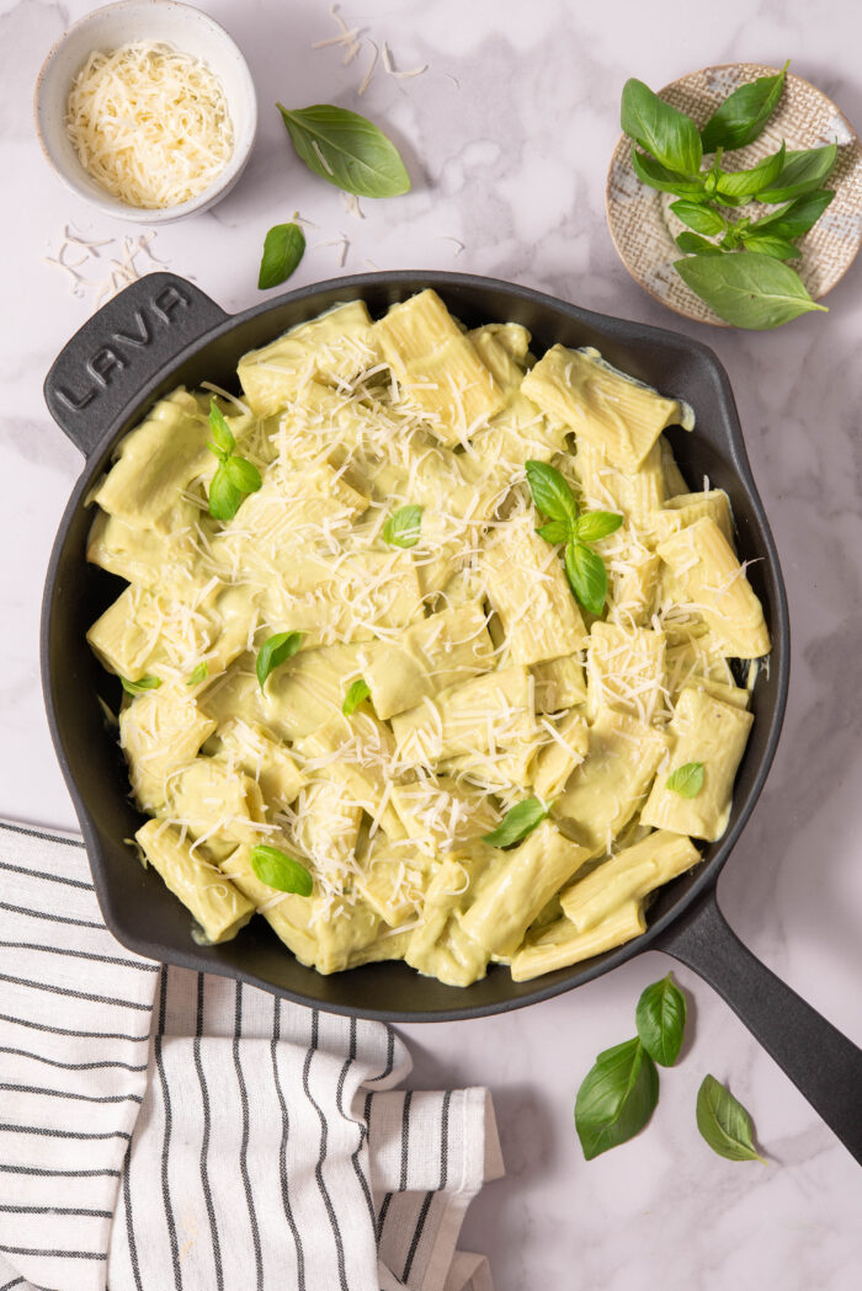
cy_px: 646
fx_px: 2153
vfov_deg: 33.4
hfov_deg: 22.6
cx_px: 431
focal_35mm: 60
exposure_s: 1/8
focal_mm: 60
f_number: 8
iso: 100
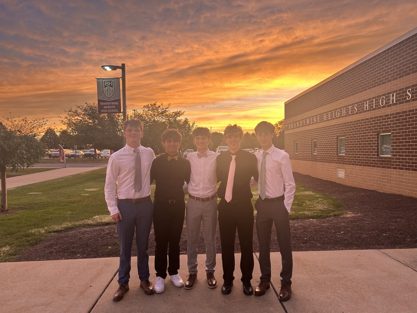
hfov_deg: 67.3
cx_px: 208
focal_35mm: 26
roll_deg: +0.8
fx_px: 313
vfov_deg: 53.1
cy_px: 156
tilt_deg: -2.4
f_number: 1.5
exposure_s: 1/121
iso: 40
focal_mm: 5.7
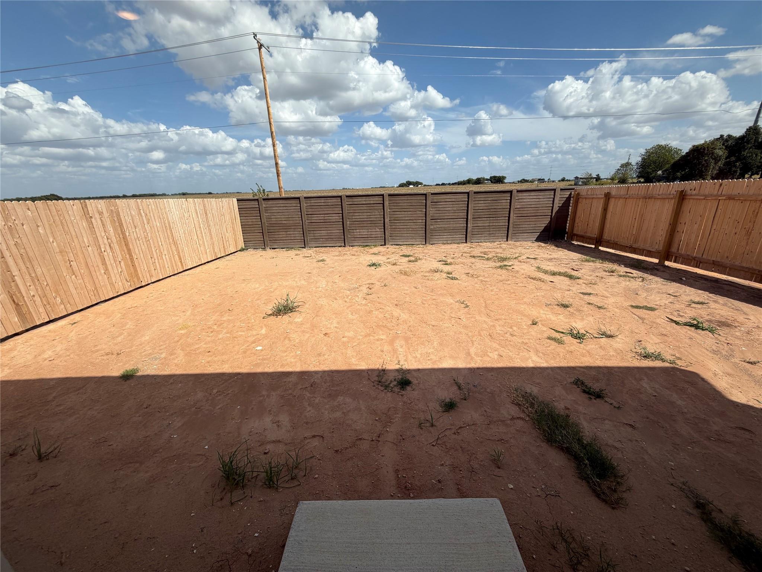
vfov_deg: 85.7
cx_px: 381
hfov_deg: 102.1
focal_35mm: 14
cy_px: 286
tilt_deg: -17.3
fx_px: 308
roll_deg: +2.1
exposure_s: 1/1017
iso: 20
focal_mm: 2.22
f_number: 2.2
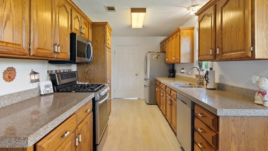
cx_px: 132
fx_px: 149
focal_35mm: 21
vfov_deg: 53.5
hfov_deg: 83.8
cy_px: 67
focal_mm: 16
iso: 250
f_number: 9
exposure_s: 1/1.67
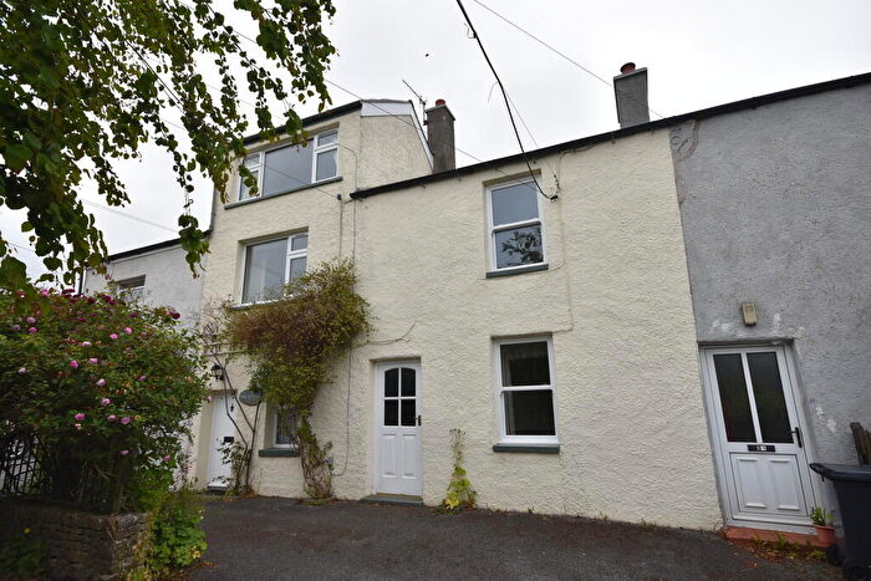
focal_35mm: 18
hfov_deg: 90.0
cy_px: 290
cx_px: 436
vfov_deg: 67.4
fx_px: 436
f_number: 8
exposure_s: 1/500
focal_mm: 12
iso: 200
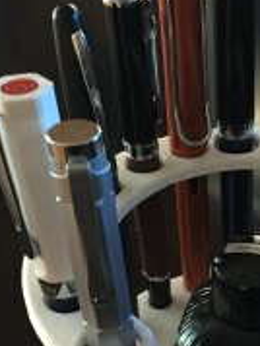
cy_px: 303
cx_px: 239
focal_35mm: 65
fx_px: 649
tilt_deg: -42.4
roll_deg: +0.3
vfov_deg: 28.8
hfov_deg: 22.1
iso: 320
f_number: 2.2
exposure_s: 1/4
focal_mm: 4.15
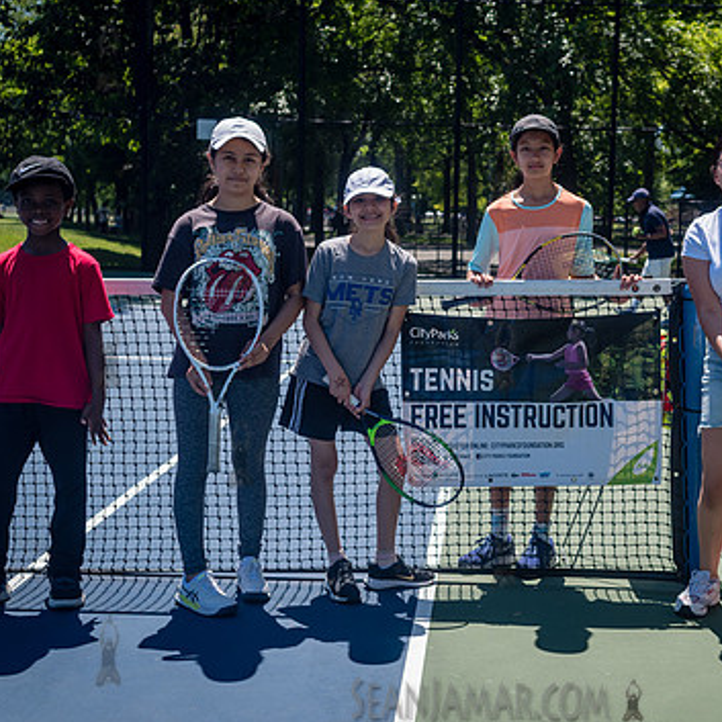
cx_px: 518
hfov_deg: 31.2
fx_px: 1274
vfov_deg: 31.6
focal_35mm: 54
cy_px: 312
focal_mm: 35
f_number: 4
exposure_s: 1/1600
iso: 200
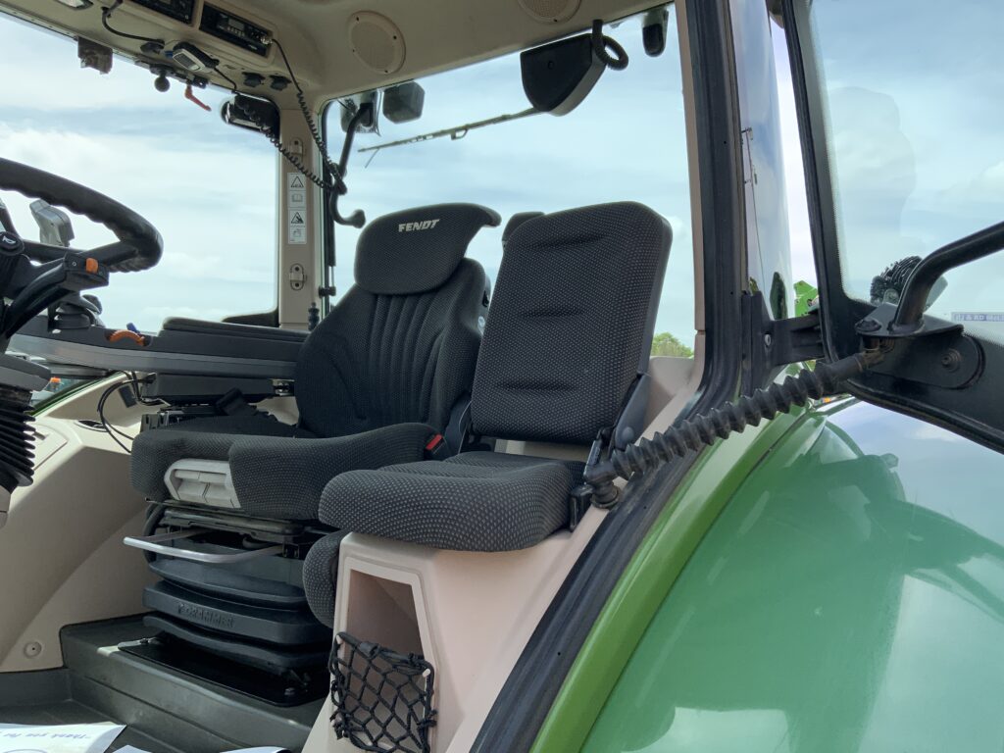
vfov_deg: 48.2
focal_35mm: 29
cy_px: 376
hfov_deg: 61.7
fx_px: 841
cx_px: 502
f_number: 1.8
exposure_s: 1/1035
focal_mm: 3
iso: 16
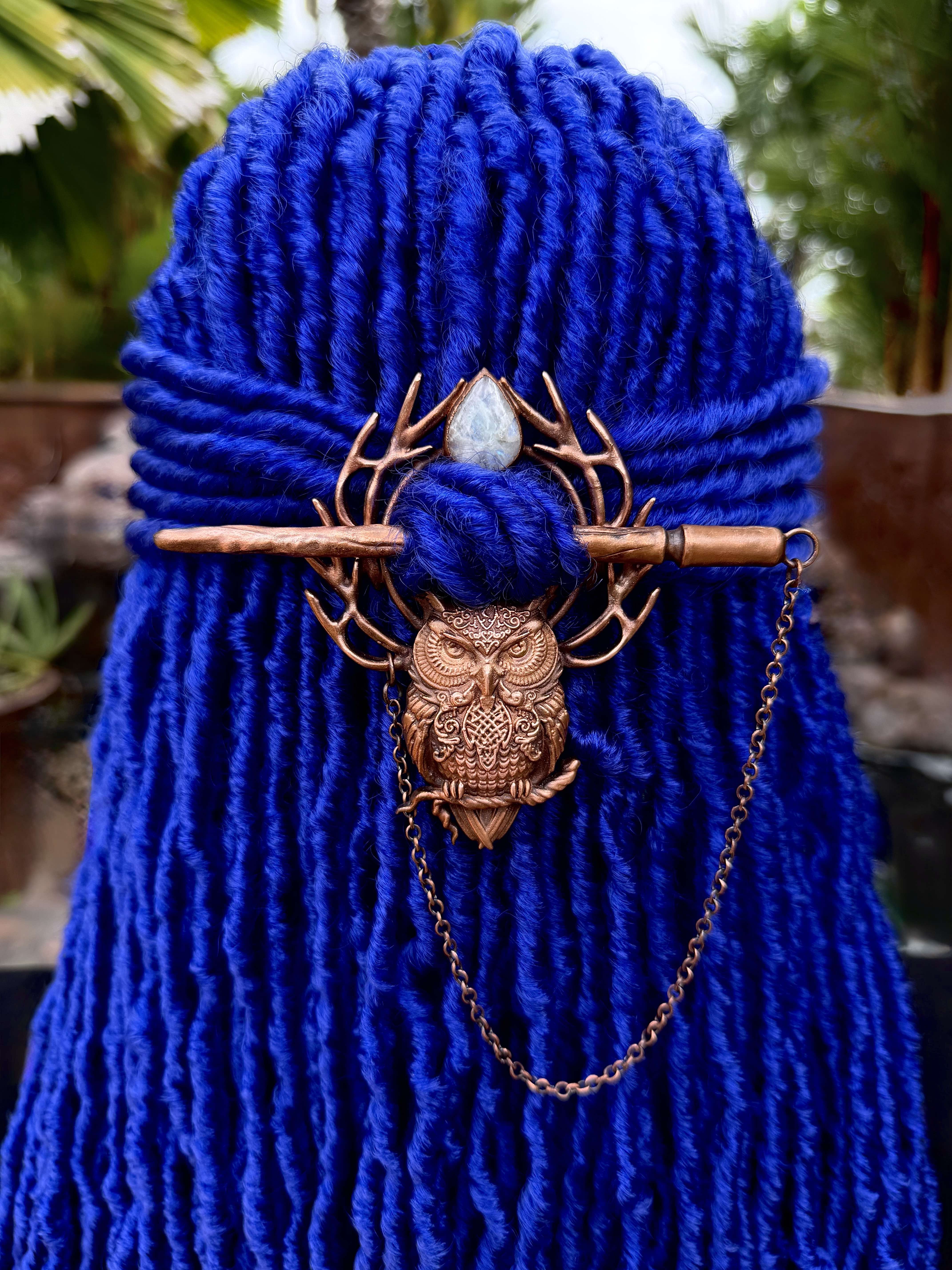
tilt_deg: -15.7
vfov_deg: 71.6
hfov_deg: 56.8
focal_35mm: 24
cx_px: 476
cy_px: 635
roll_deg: -0.3
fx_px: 880
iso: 80
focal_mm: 6.76
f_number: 1.78
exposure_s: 1/695
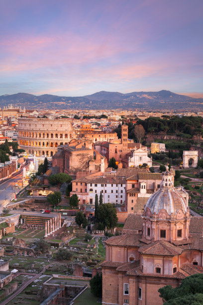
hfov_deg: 19.5
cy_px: 152
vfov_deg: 28.8
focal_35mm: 70
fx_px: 592
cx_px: 102
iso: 64
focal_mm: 70
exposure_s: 20
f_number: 11
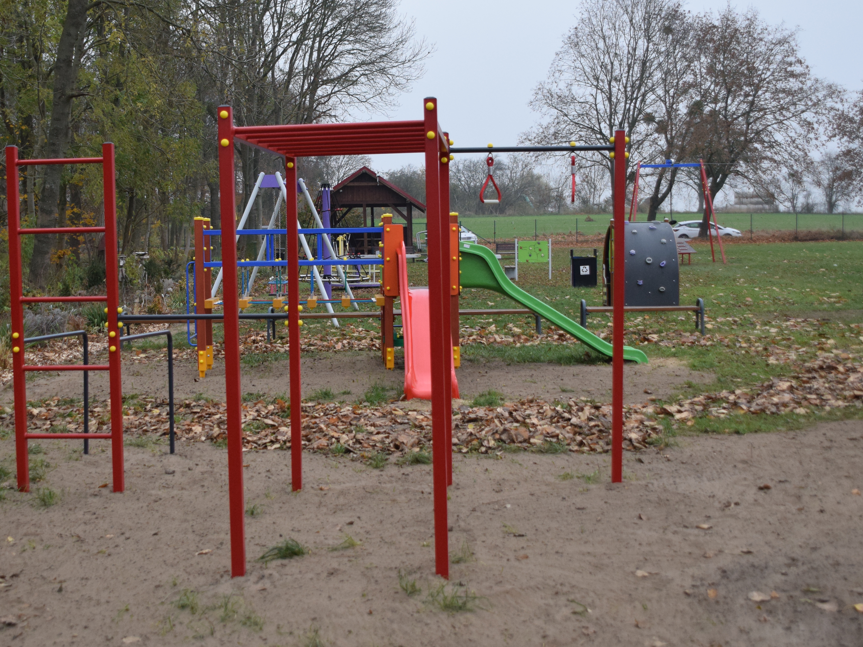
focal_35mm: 53
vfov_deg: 27.5
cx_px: 333
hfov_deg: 36.0
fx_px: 1321
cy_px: 304
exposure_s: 1/800
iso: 1000
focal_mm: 26
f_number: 4
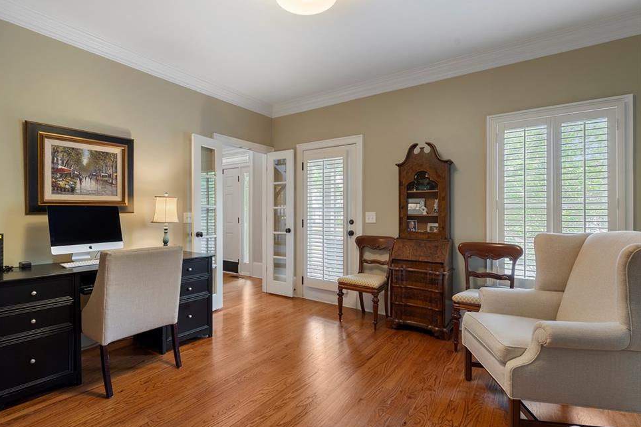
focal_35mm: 17
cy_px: 215
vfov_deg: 70.5
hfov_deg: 93.2
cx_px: 302
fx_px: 303
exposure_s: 1/10
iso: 640
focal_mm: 16
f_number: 8
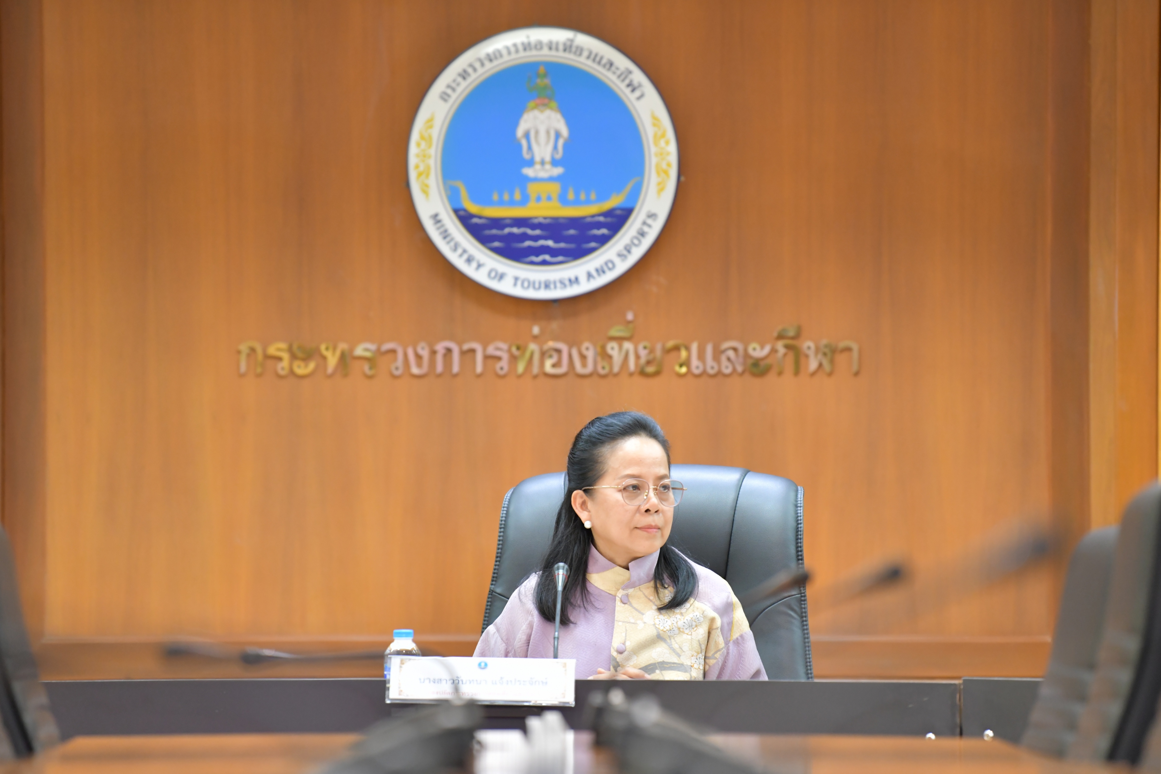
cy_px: 387
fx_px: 6450
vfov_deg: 6.9
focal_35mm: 200
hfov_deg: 10.3
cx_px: 580
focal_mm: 200
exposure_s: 1/100
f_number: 3.5
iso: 1600
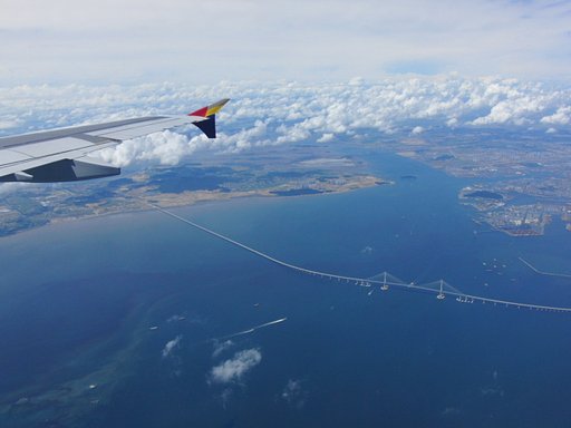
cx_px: 286
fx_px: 610
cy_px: 214
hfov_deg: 50.1
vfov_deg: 38.7
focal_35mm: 37
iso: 100
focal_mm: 6.42
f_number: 8.5
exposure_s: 1/400
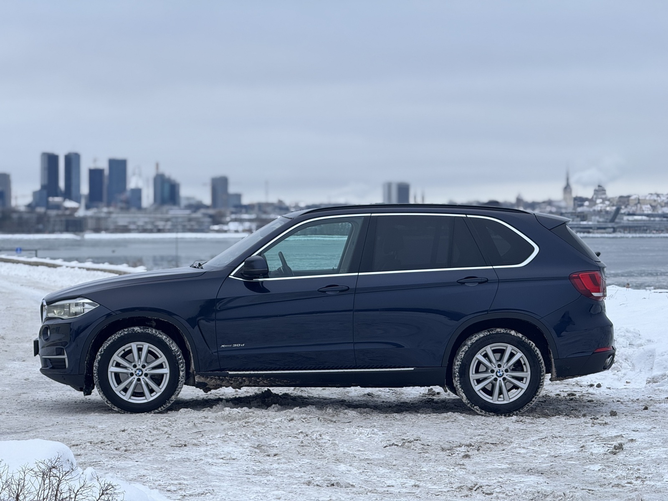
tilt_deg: -0.9
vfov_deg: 12.3
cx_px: 334
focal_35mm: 120
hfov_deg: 16.4
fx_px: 2316
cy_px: 250
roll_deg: +0.2
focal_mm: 15.66
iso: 50
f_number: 2.8
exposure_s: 1/148
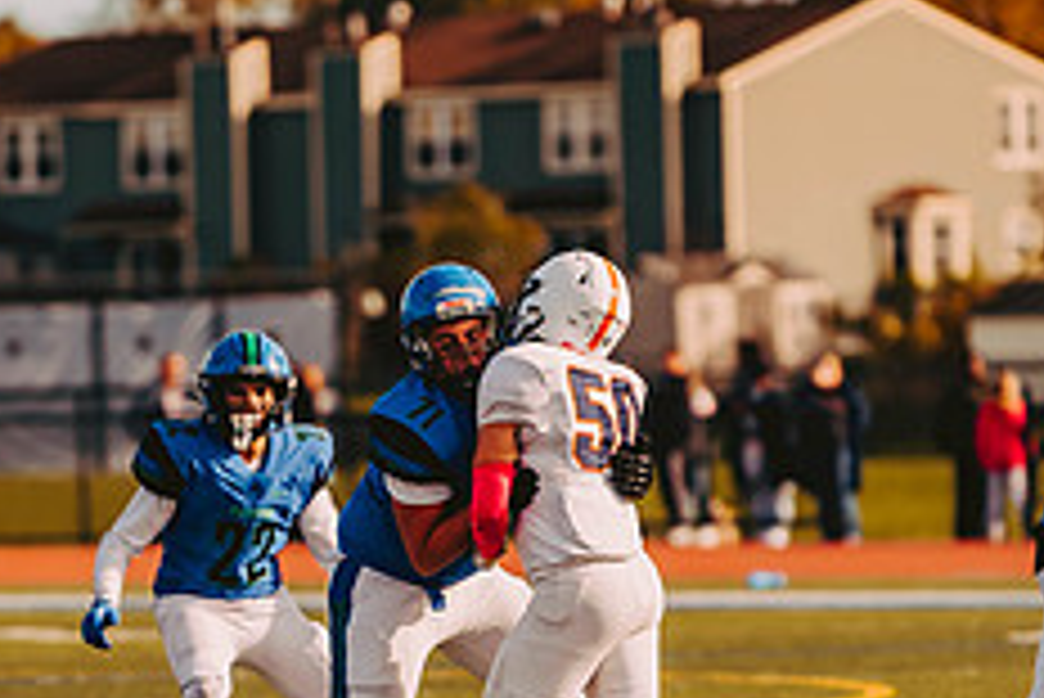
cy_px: 538
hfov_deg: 5.0
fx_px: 11984
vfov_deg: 3.3
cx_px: 441
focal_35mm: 413
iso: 160
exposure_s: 1/2500
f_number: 2.8
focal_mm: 165
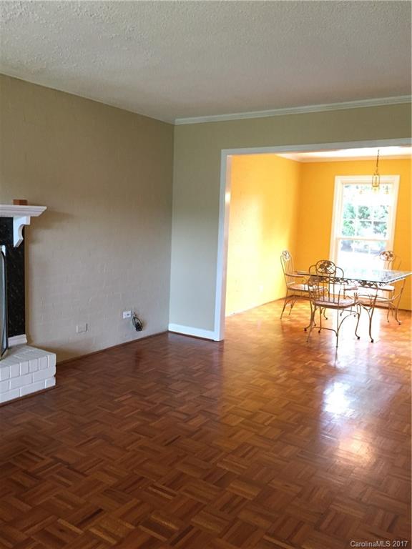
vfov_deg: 61.7
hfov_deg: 48.2
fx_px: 460
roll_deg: -2.1
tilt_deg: -7.2
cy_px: 274
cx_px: 206
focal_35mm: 29
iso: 200
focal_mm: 4.15
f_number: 2.2
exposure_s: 1/30
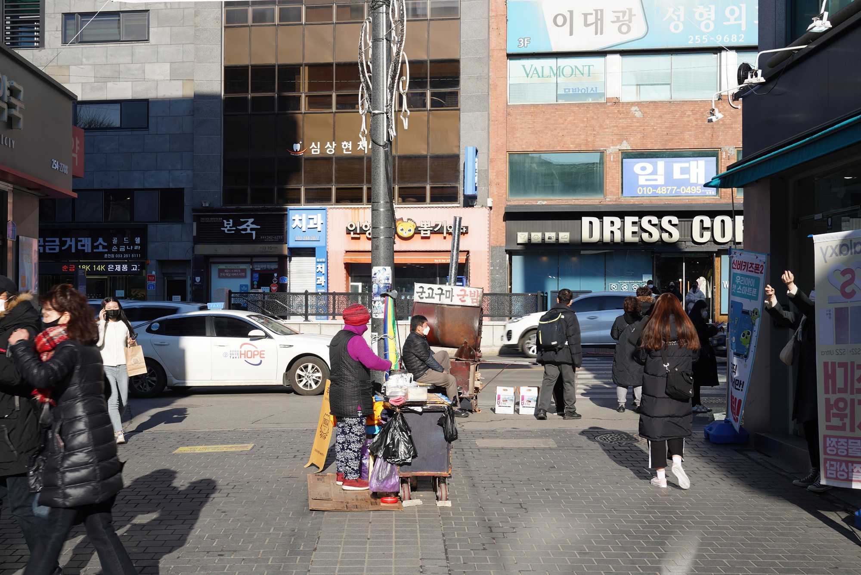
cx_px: 430
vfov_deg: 28.1
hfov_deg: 41.1
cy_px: 288
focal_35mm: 48
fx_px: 1148
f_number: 11
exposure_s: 1/100
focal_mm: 48
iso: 100
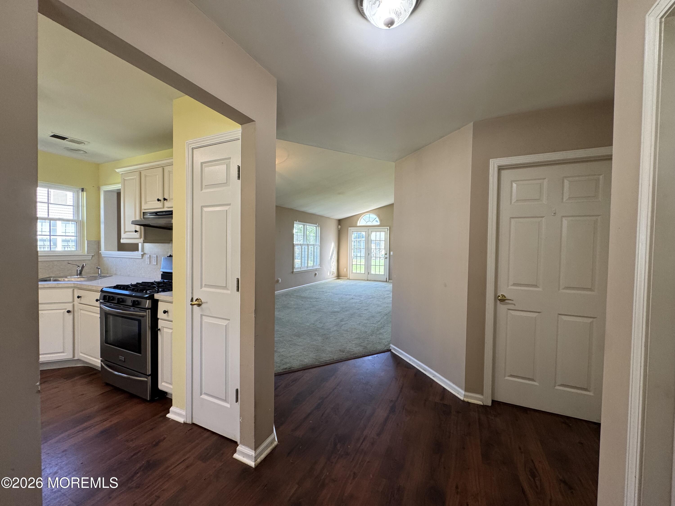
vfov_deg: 85.7
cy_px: 253
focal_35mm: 14
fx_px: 273
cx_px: 338
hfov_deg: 102.1
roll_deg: -0.6
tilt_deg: -1.4
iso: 160
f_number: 2.2
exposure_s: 1/120
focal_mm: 2.22
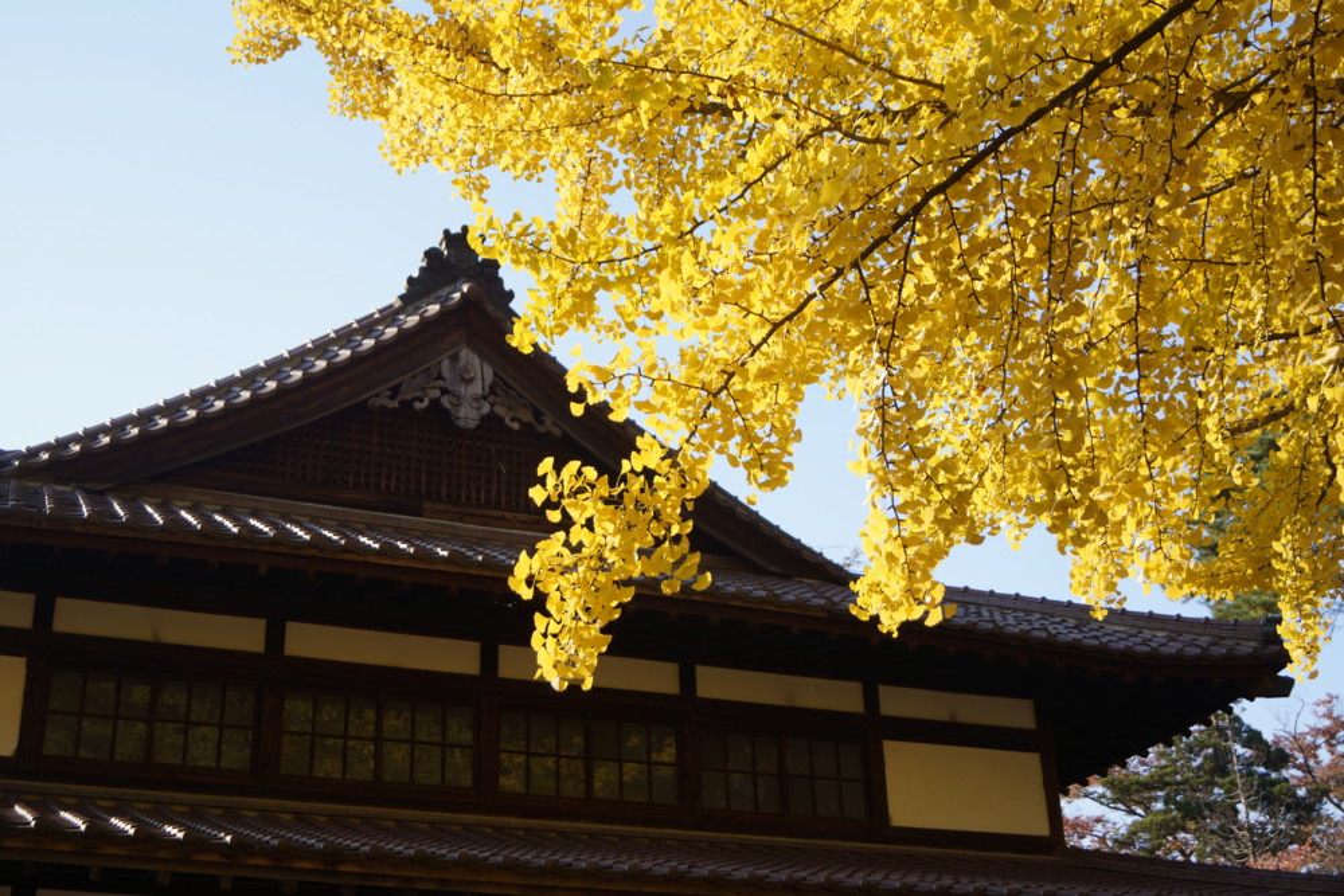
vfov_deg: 29.9
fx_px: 1680
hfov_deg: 43.6
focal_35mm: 45
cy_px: 448
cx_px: 672
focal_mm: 30
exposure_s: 1/160
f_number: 4.5
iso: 100
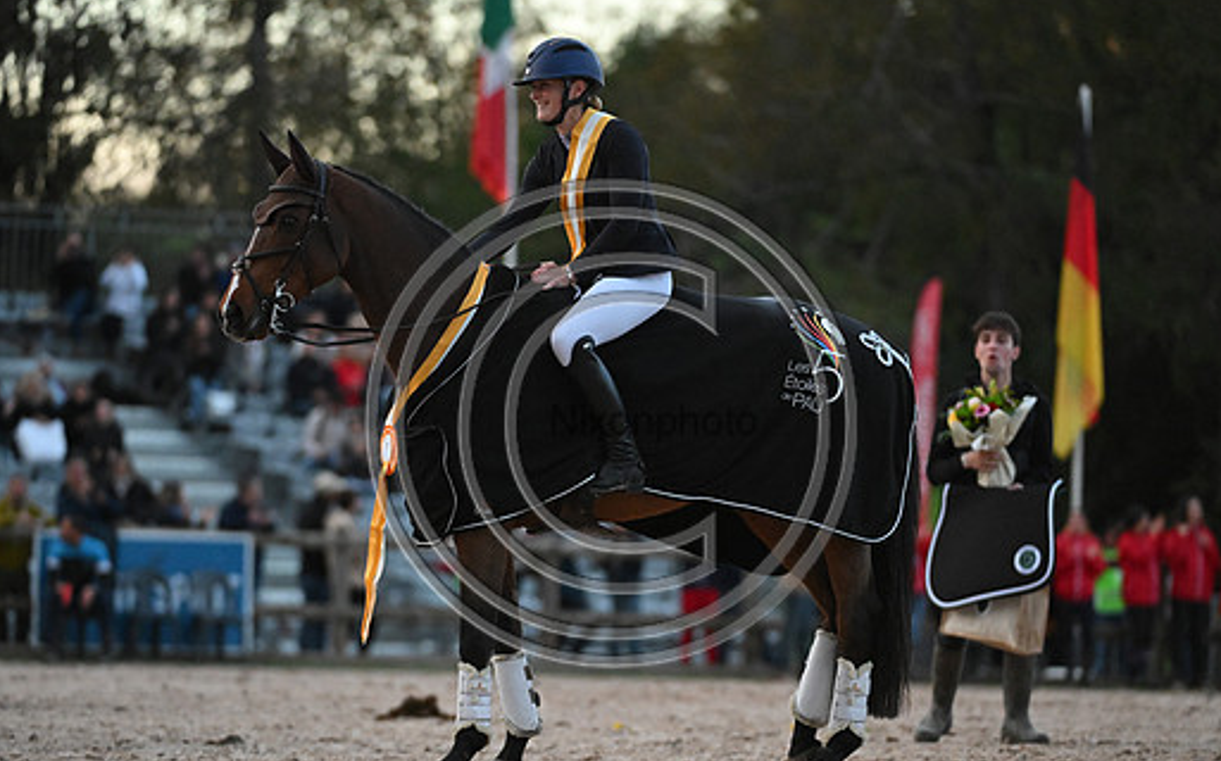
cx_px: 586
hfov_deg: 6.5
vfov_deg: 4.1
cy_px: 389
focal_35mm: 323
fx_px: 10742
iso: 8000
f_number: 4.5
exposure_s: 1/1000
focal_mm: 280
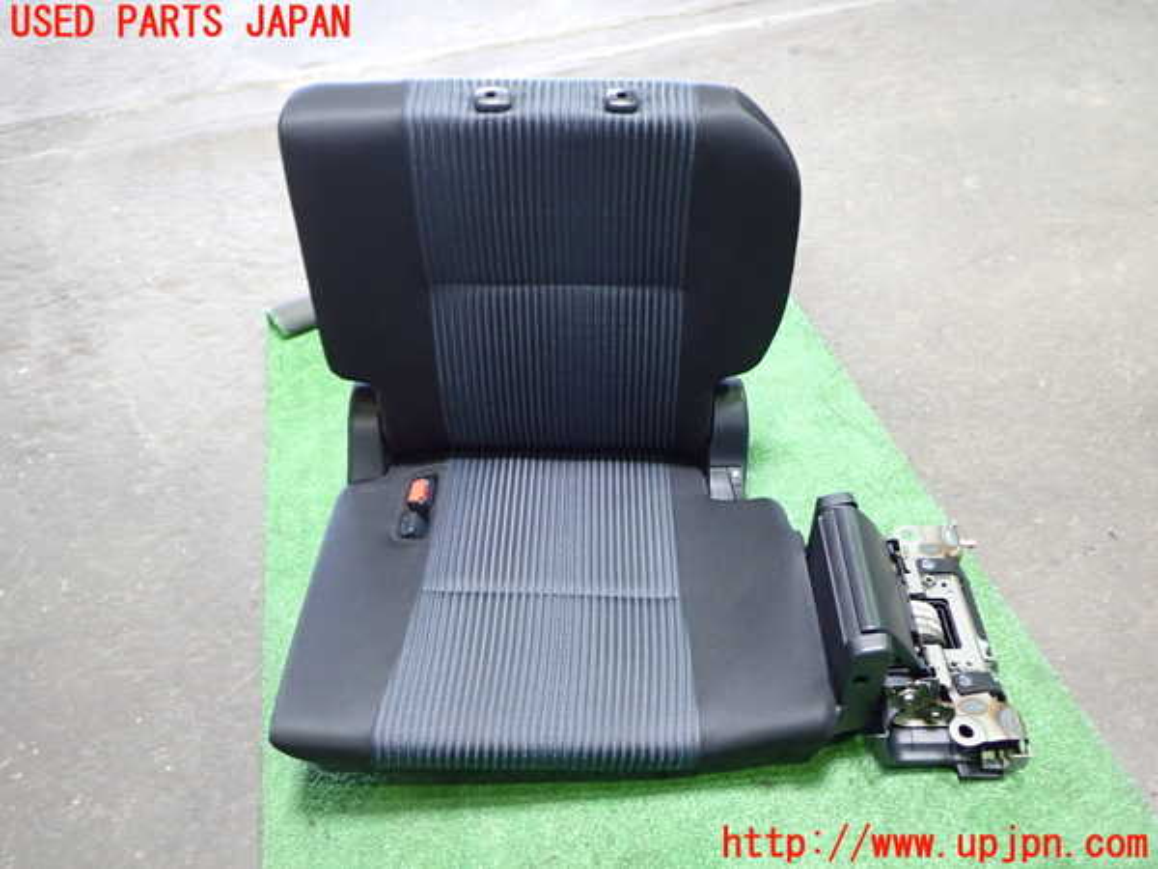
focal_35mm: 30
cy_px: 434
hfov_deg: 60.0
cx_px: 579
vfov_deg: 46.8
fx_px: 1004
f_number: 2.3
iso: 500
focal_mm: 5.4
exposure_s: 1/30
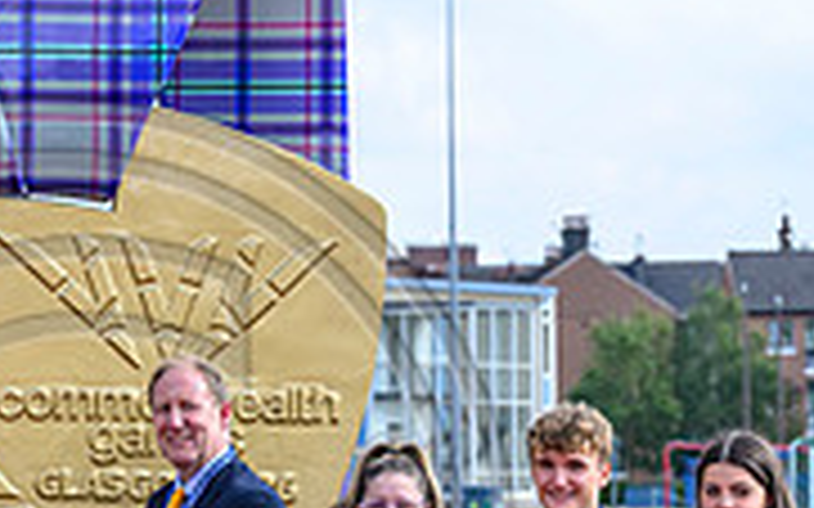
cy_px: 555
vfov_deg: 5.6
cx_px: 49
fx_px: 5189
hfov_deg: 8.9
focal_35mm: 234
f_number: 3.5
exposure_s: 1/2500
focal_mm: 70
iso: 500
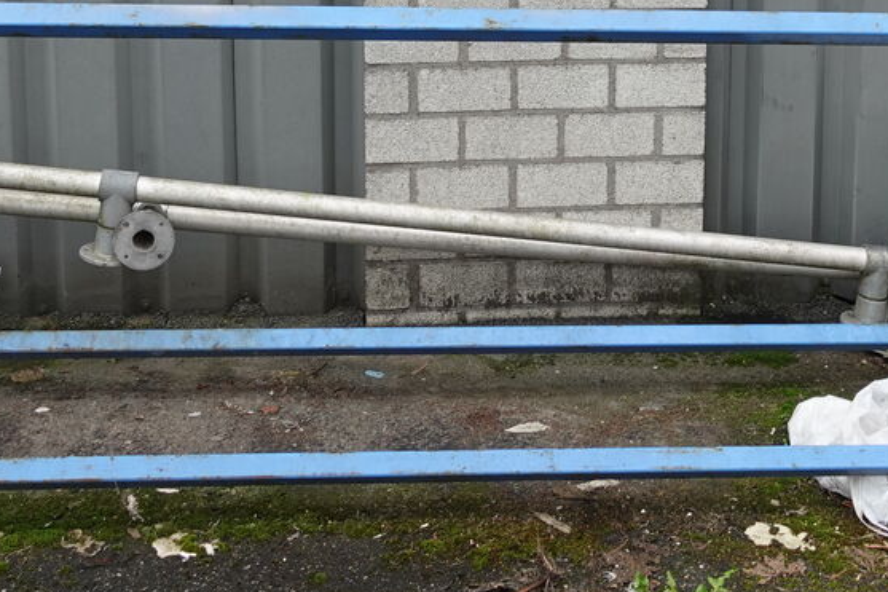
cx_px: 579
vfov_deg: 18.3
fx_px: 1701
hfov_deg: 29.1
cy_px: -186
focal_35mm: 69
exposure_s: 1/100
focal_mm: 9.4
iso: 125
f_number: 4
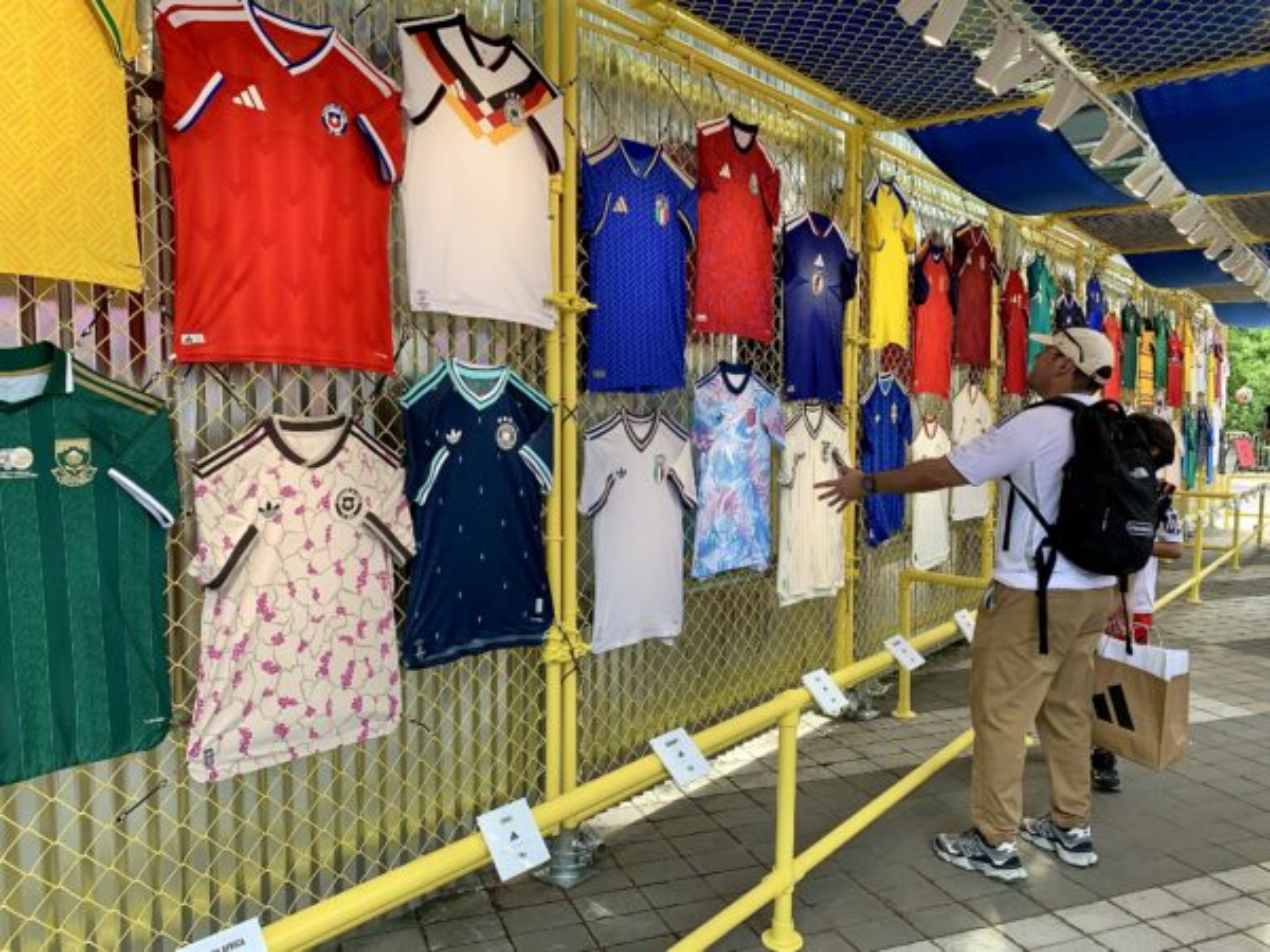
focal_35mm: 26
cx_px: 635
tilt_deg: -2.9
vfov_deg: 53.1
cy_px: 476
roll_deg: -3.1
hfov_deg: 67.3
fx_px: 954
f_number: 1.8
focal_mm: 4.25
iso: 25
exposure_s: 1/149
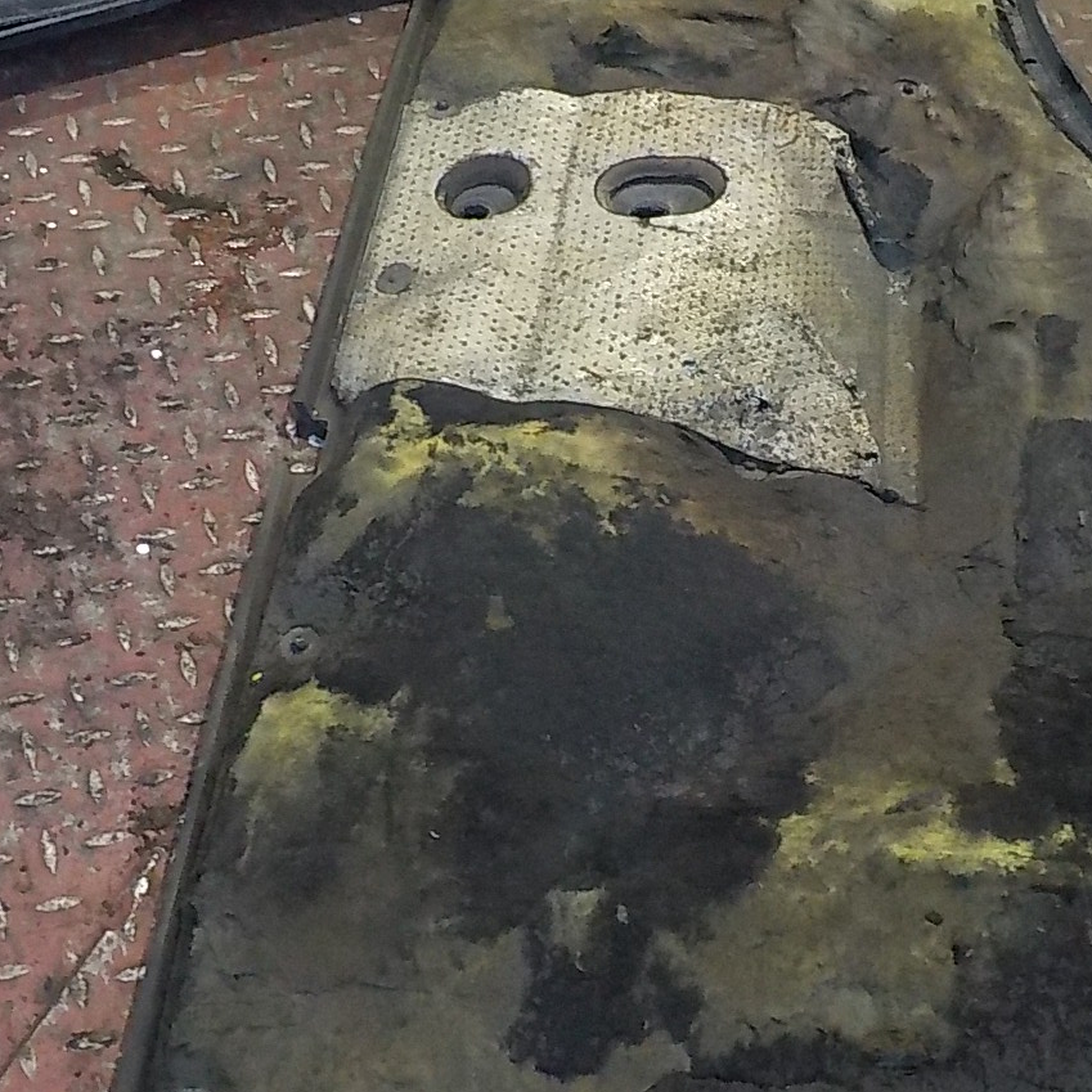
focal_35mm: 50
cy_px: 637
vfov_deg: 33.9
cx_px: 740
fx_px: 1785
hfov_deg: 33.7
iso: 800
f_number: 3.3
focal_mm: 4.1
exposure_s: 1/50
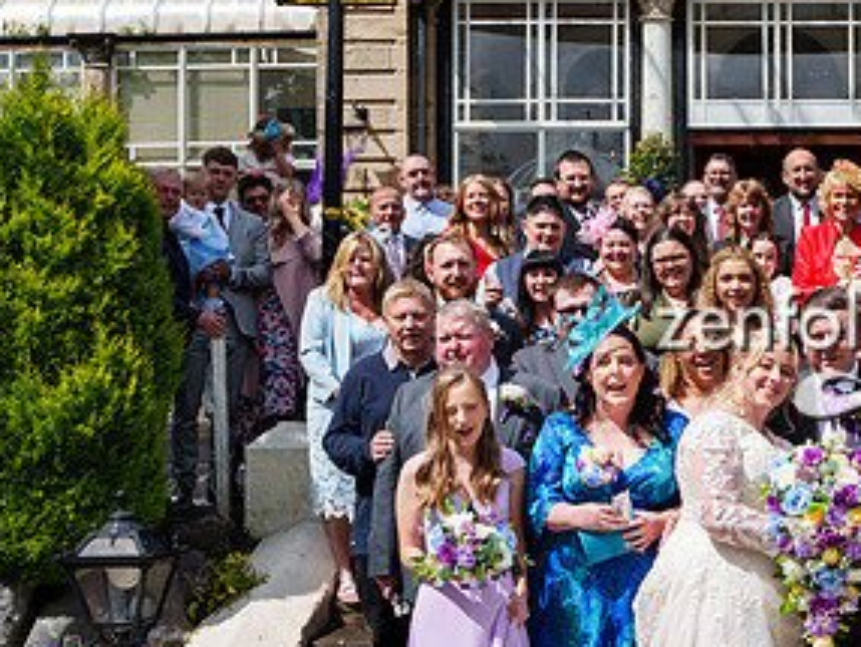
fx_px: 1519
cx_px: 857
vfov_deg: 24.0
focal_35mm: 61
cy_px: 389
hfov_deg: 29.6
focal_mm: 28
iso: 200
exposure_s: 1/3200
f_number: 3.5
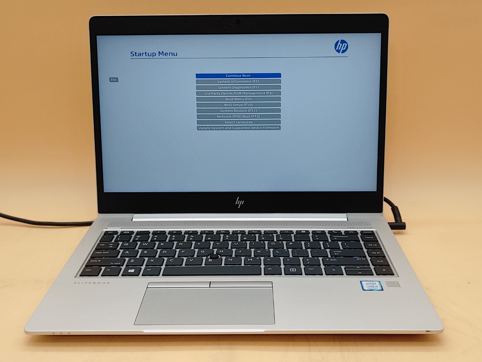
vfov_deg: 35.1
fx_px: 571
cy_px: 181
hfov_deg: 45.8
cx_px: 241
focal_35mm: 41
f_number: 1.8
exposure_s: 1/136
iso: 50
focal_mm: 4.36
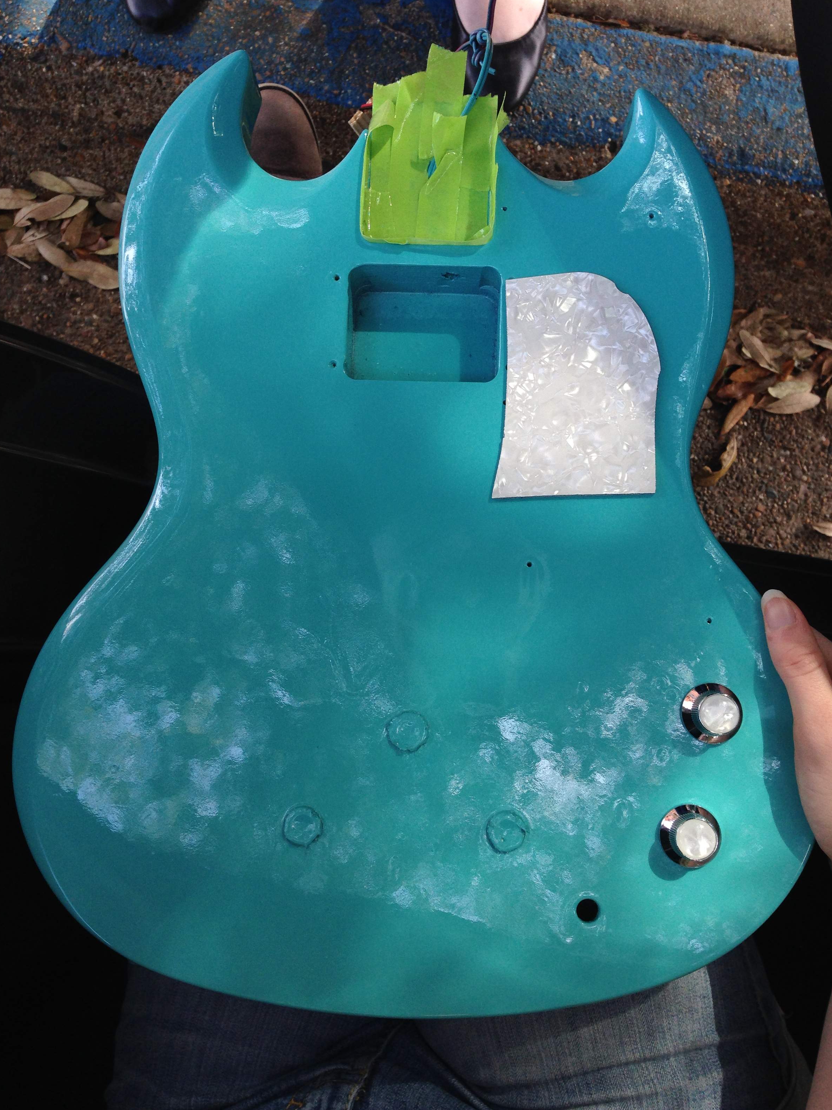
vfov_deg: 54.0
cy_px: 547
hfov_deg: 41.8
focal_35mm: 34
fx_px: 1090
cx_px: 424
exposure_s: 1/120
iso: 64
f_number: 2.4
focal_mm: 4.12
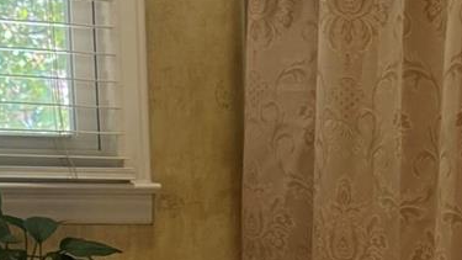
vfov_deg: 10.5
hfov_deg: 19.3
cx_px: 480
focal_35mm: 107
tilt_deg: -16.7
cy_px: 504
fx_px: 1311
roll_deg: -0.8
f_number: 1.78
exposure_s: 1/60
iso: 250
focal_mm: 6.76
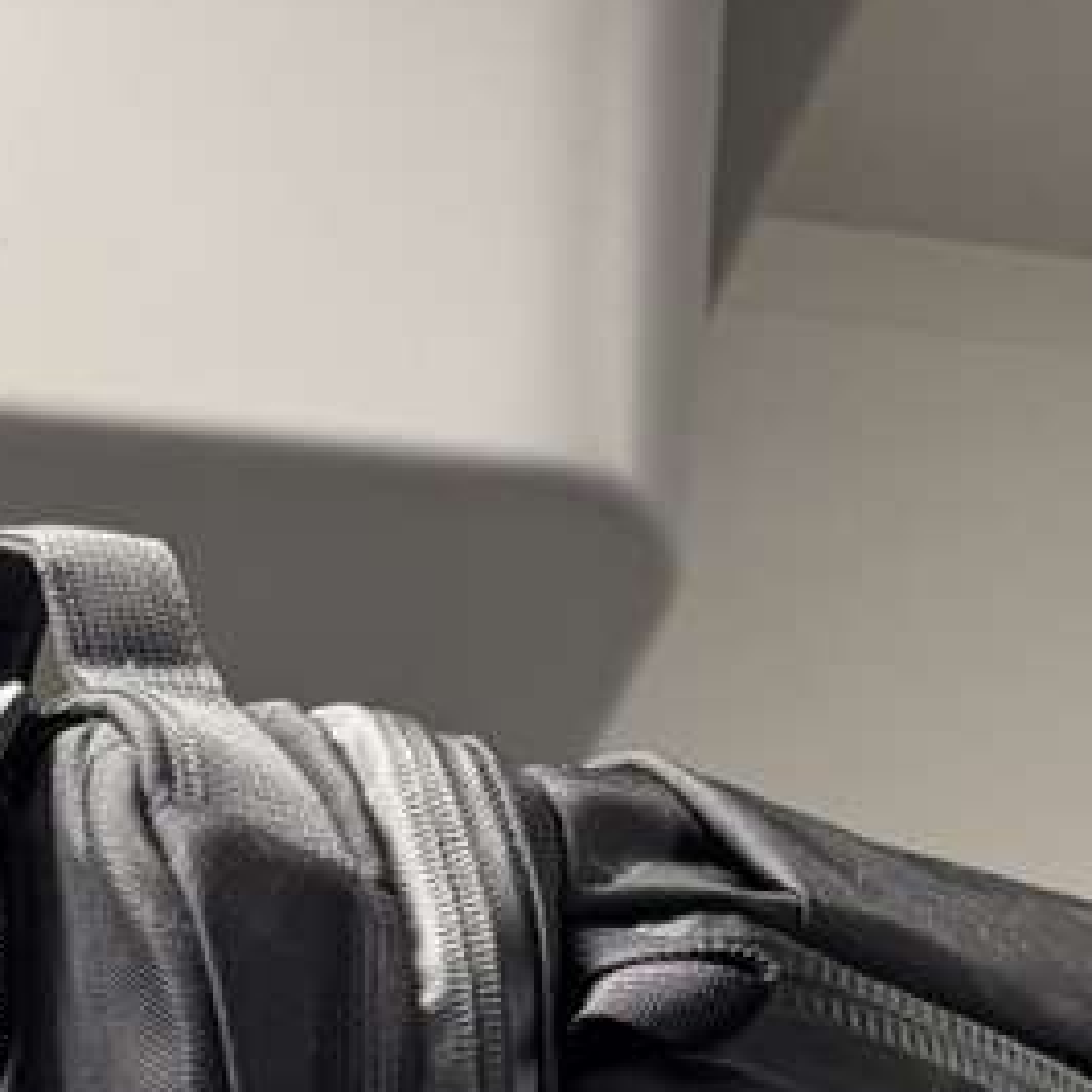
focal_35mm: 102
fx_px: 3640
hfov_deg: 17.1
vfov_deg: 13.4
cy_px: 2471
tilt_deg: -8.3
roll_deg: -1.1
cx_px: 567
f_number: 1.78
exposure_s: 1/49
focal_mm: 6.76
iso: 250
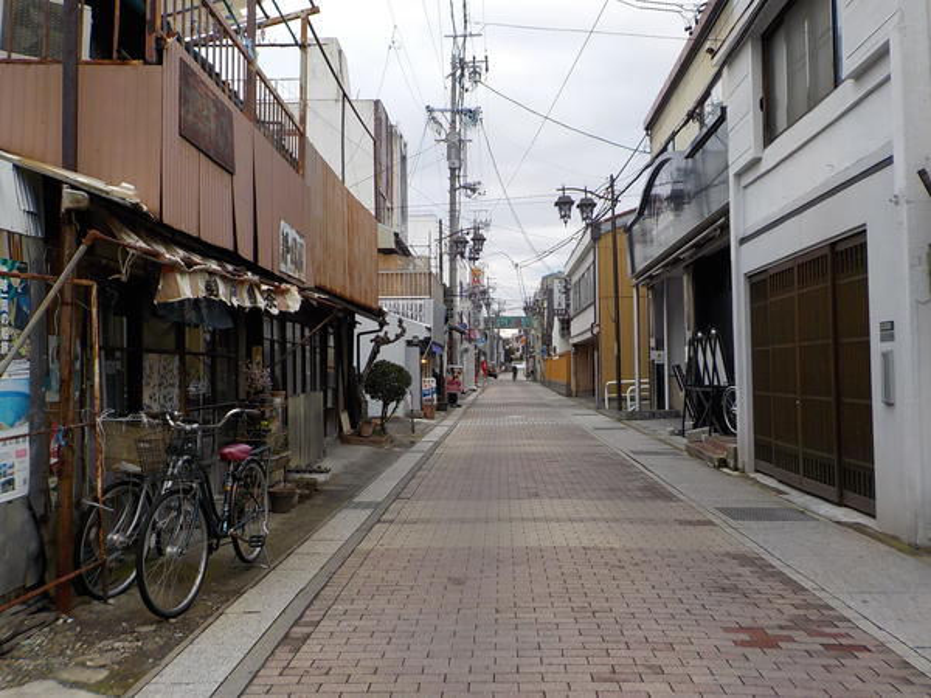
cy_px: 349
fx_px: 807
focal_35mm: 30
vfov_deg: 46.8
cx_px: 466
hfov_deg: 60.0
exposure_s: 1/200
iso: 125
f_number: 3.3
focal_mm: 4.1
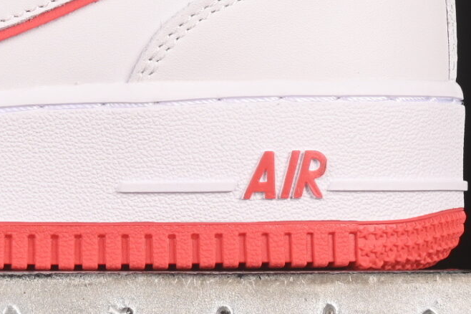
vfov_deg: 4.7
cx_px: -190
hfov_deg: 7.0
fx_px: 3818
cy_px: -100
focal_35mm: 292
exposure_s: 1/100
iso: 160
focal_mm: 50
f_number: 8
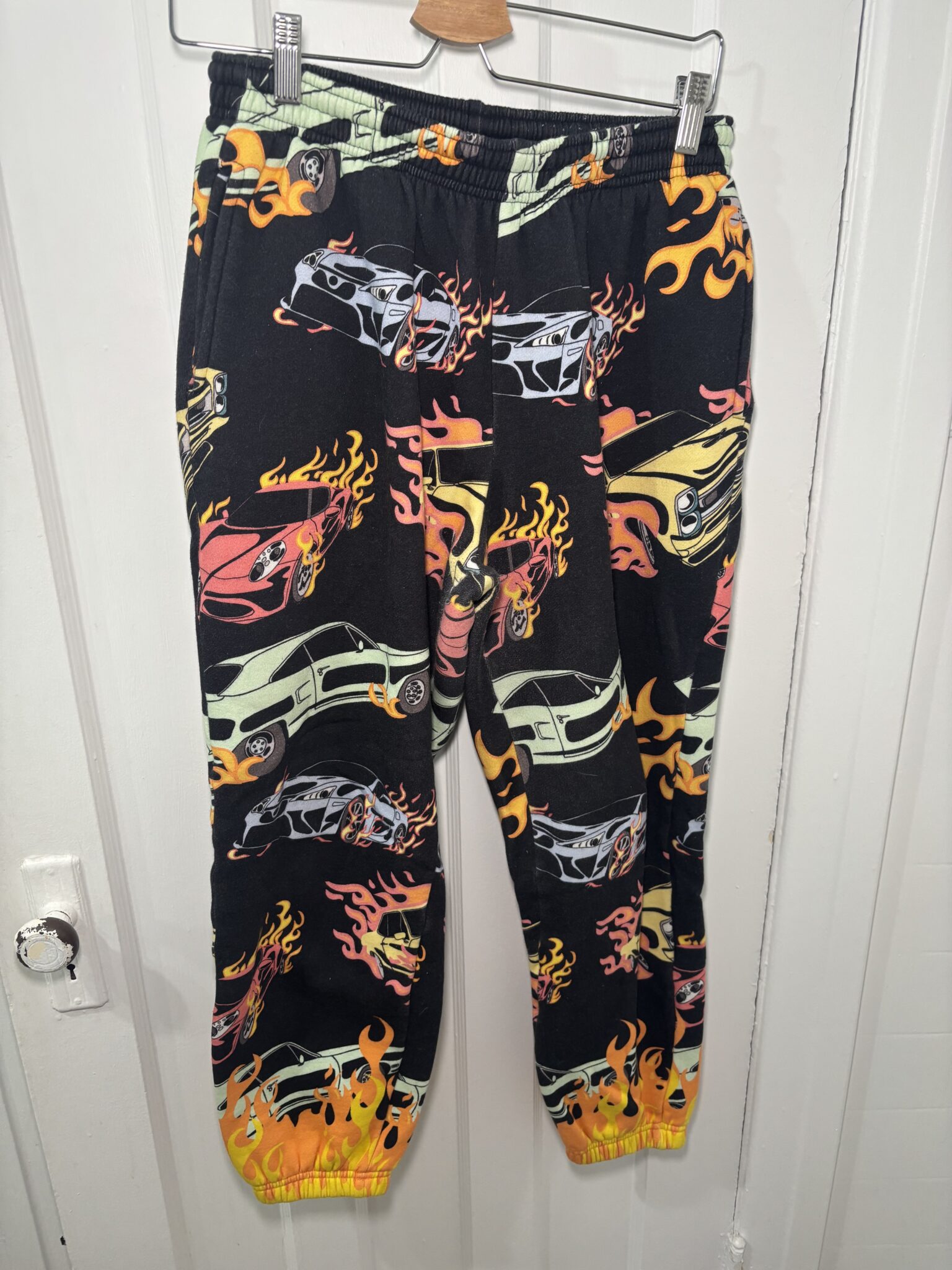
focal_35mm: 26
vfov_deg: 67.3
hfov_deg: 53.1
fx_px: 953
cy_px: 635
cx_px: 476
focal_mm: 5.96
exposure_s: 1/60
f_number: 1.6
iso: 125
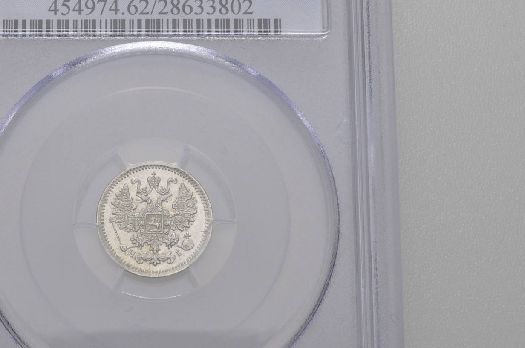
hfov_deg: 20.0
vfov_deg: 13.4
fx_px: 1484
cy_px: 170
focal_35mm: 102
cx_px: 156
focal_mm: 34
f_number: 14
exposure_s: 1/200
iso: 400
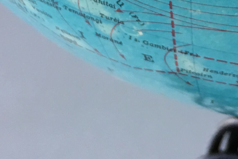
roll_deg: +14.9
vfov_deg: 9.6
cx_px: 327
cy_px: -211
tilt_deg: -31.3
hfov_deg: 15.1
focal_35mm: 128
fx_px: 846
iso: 40
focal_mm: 4.15
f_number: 2.2
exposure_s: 1/17
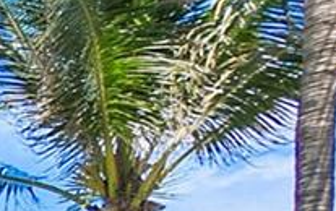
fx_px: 1082
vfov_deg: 8.9
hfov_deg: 9.2
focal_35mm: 118
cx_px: -886
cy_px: 652
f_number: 10
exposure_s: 1/400
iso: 160
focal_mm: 10
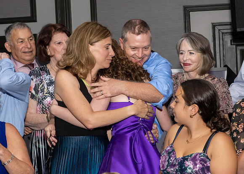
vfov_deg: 16.7
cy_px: 87
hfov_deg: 23.1
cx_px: 101
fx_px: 595
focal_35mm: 86
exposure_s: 1/250
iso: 1600
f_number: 7.1
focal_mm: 38
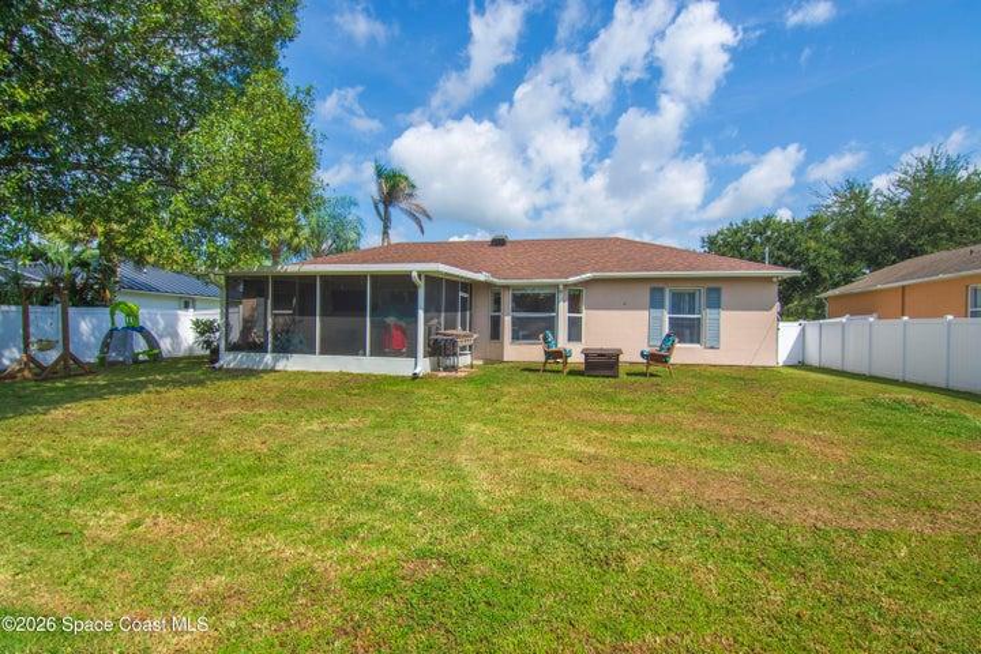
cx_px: 490
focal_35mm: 24
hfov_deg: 73.7
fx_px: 654
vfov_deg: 53.1
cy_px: 327
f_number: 8
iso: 220
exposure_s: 1/500
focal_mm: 16
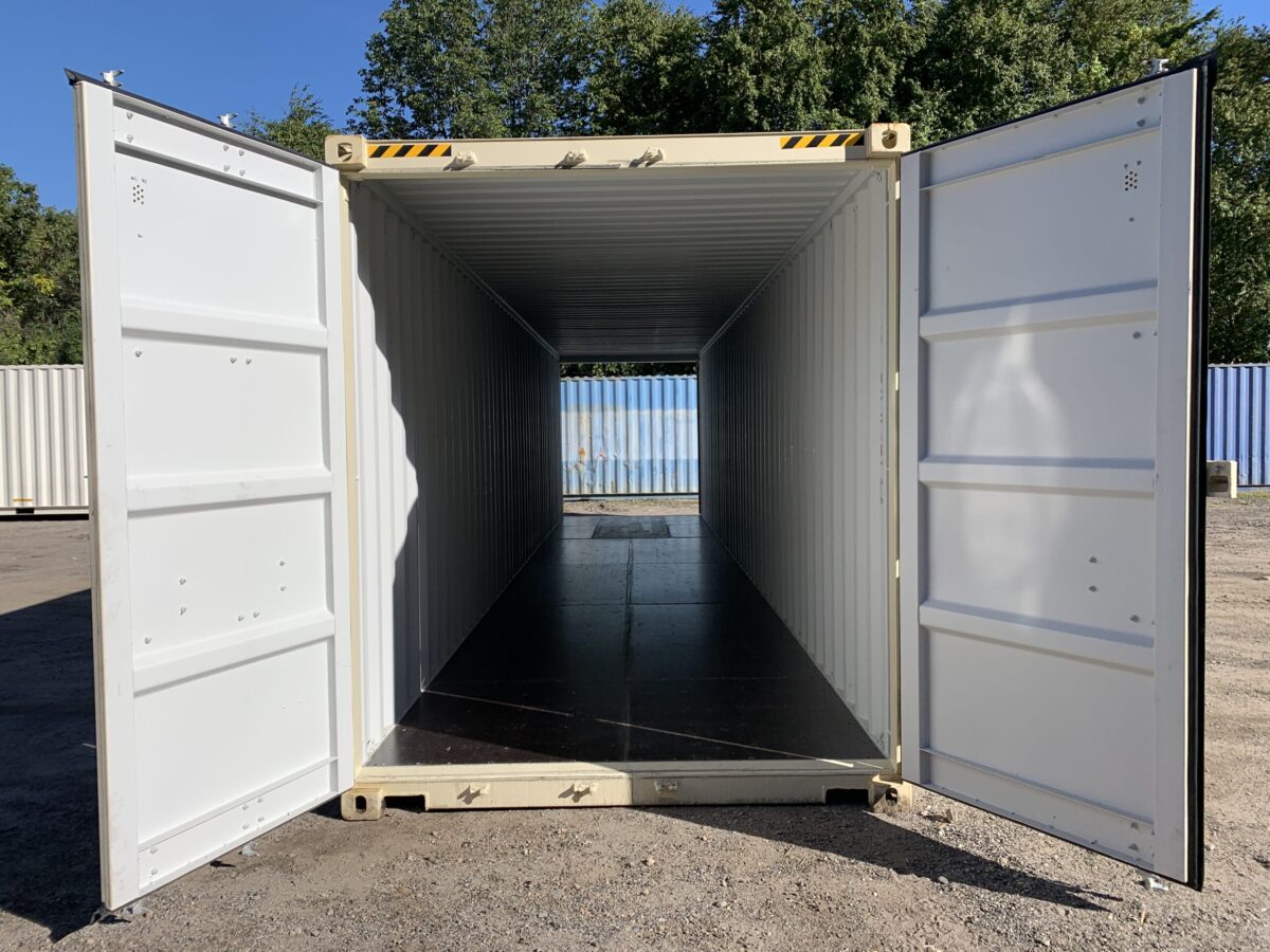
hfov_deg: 67.3
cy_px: 476
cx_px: 635
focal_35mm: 26
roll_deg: -0.4
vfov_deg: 53.1
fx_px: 954
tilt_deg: -3.5
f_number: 1.8
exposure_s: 1/2994
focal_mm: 4.25
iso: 25
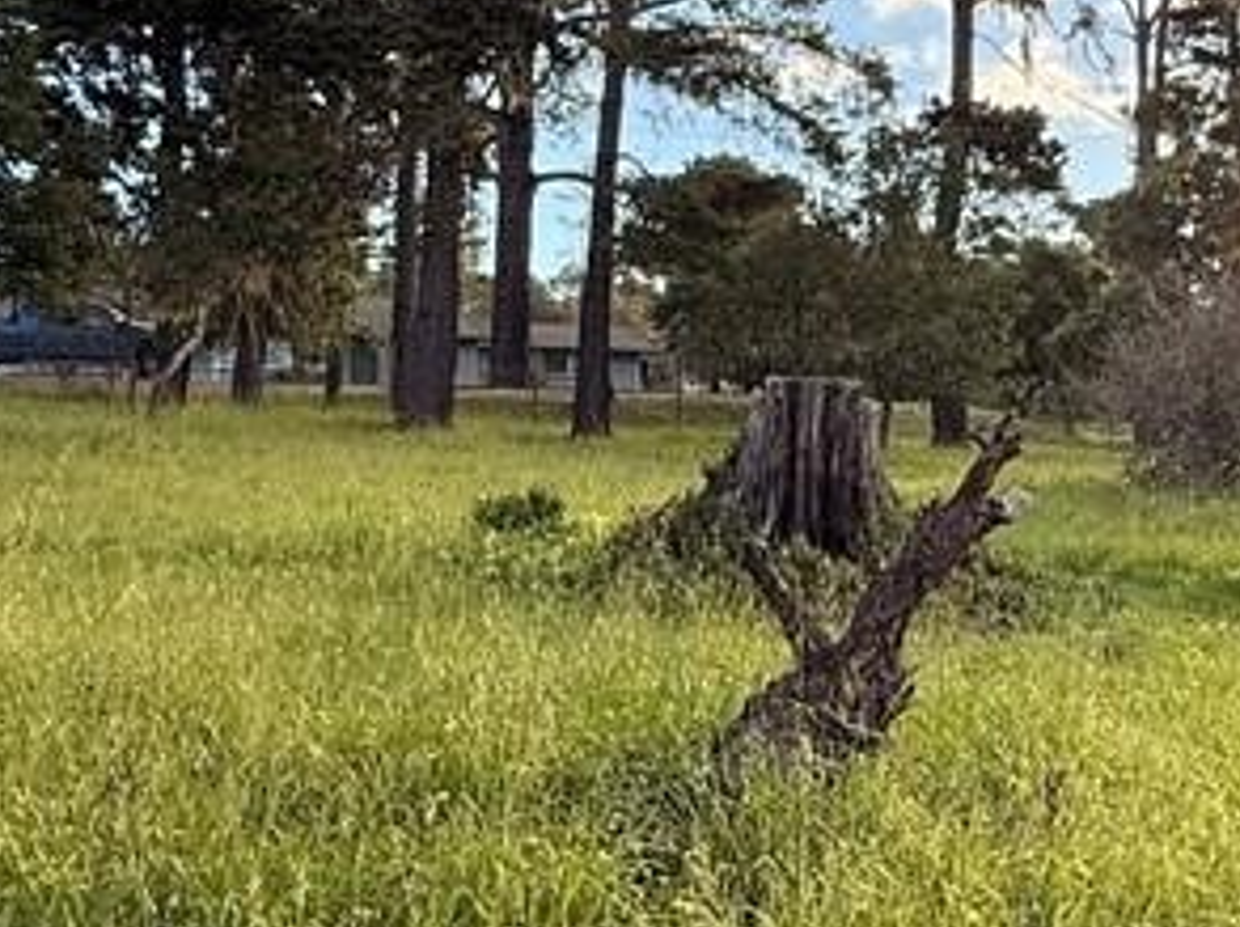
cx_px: 851
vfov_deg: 29.6
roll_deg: +0.2
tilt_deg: +2.8
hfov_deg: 38.4
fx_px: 1753
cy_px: 415
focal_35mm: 49
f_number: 2.2
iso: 64
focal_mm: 2.22
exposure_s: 1/559
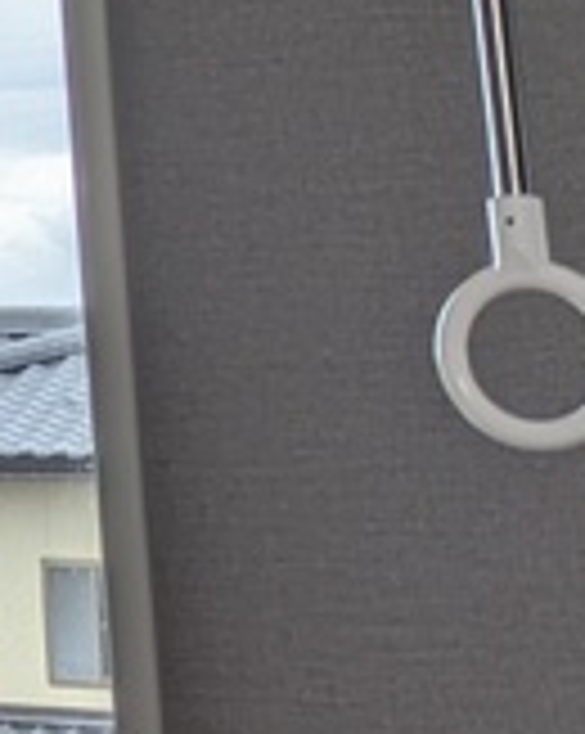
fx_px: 3122
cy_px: -464
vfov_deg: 12.5
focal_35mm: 144
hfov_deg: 9.1
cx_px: -1008
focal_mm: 5.43
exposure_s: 1/543
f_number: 1.89
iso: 45
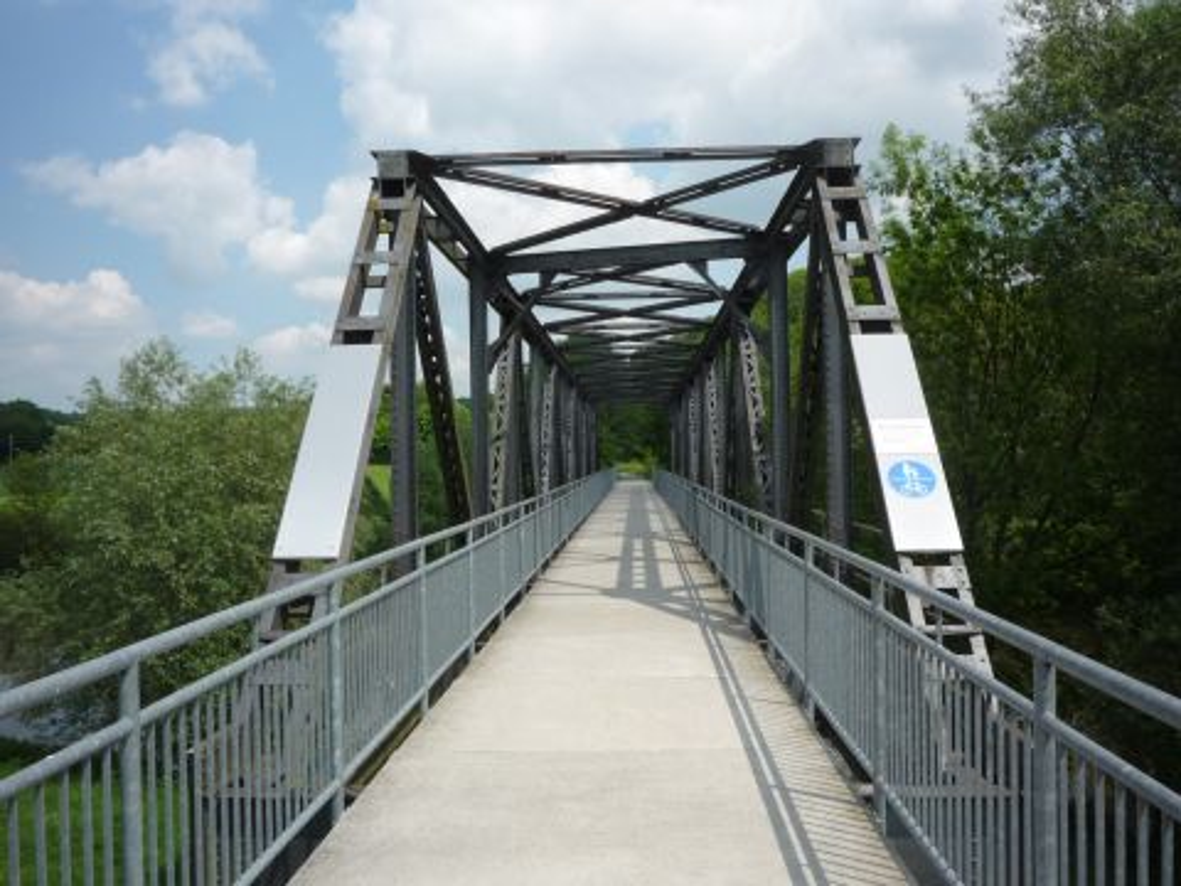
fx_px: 1092
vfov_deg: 44.2
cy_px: 443
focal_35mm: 32
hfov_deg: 56.8
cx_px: 590
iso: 100
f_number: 5.6
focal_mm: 5.2
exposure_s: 1/400
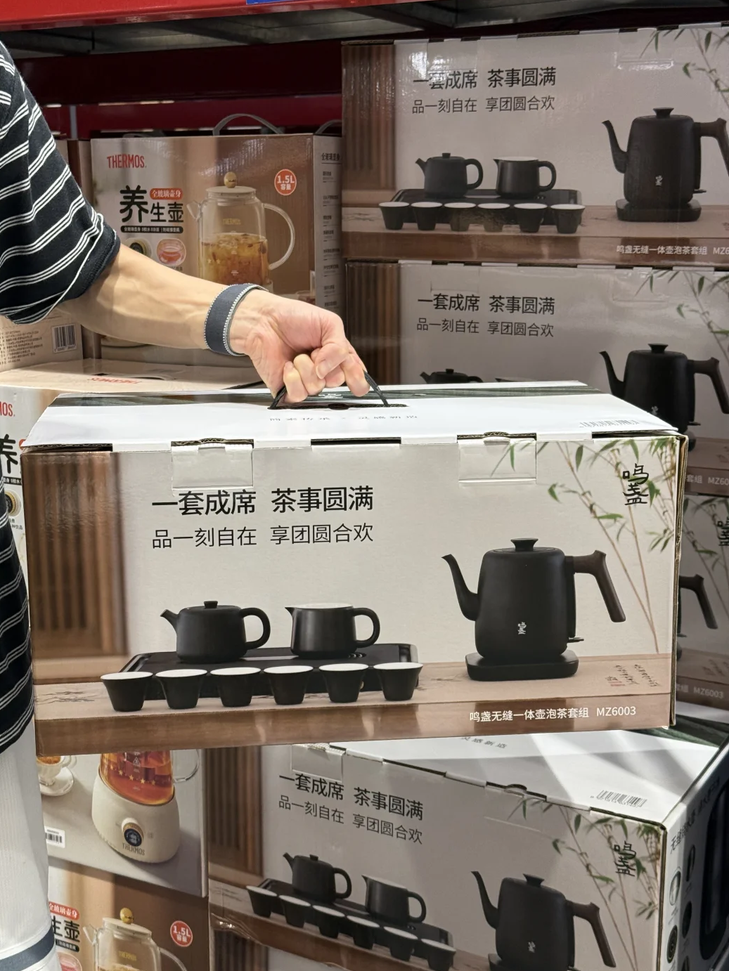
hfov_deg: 29.1
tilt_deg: -10.5
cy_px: 481
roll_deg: -0.4
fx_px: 1404
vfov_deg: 38.2
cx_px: 350
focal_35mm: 50
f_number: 1.78
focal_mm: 6.76
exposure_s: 1/50
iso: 125
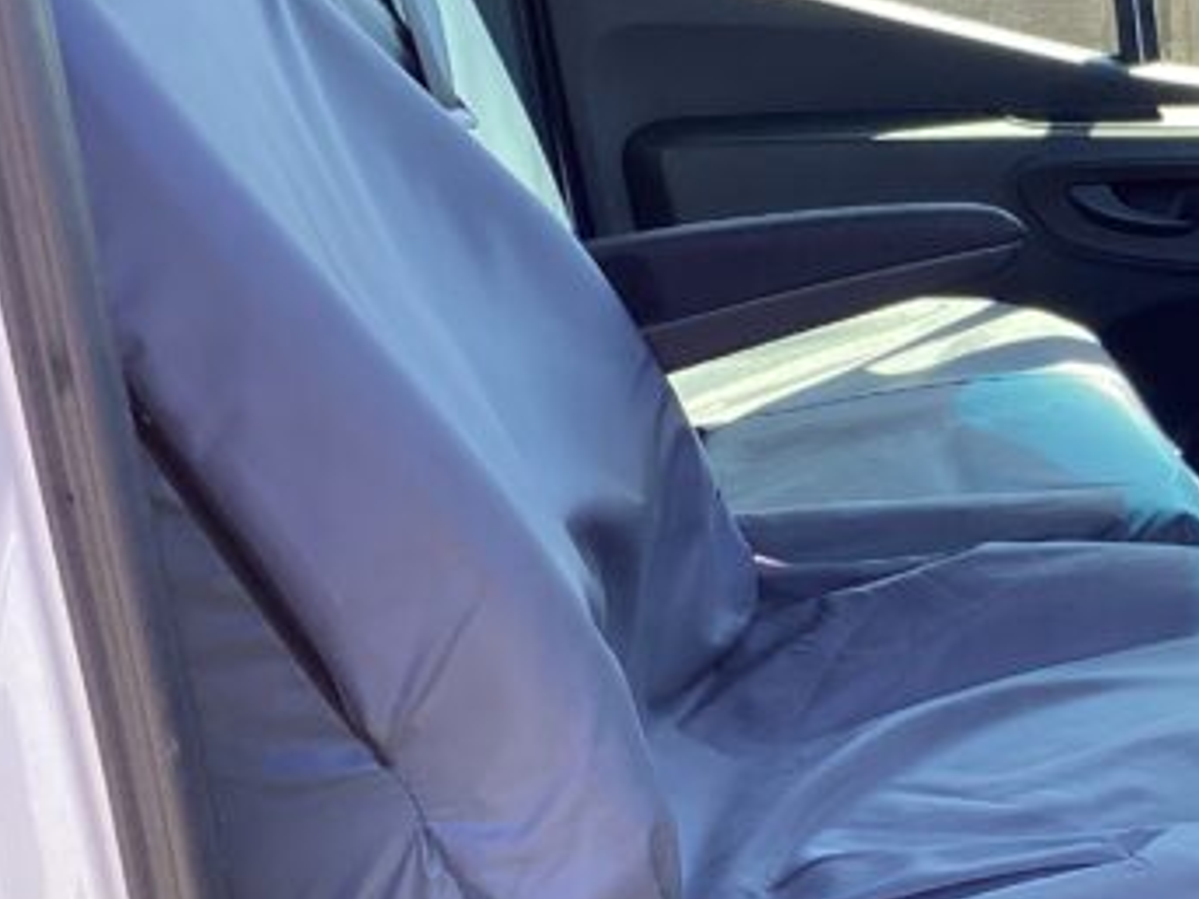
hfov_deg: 24.8
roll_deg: +0.5
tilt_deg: -10.5
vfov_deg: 20.4
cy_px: 355
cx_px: 1374
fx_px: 2493
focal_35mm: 72
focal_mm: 3.3
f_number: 2.4
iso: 50
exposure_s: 1/120
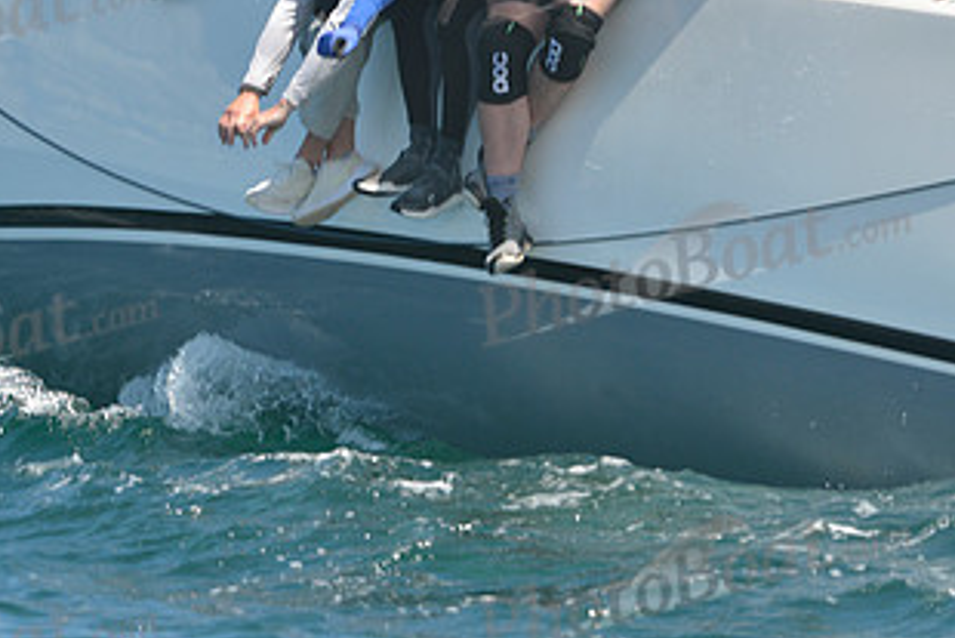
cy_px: 149
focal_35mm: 543
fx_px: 14411
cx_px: 320
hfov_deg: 3.8
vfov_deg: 2.5
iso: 280
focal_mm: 290
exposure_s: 1/800
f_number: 8
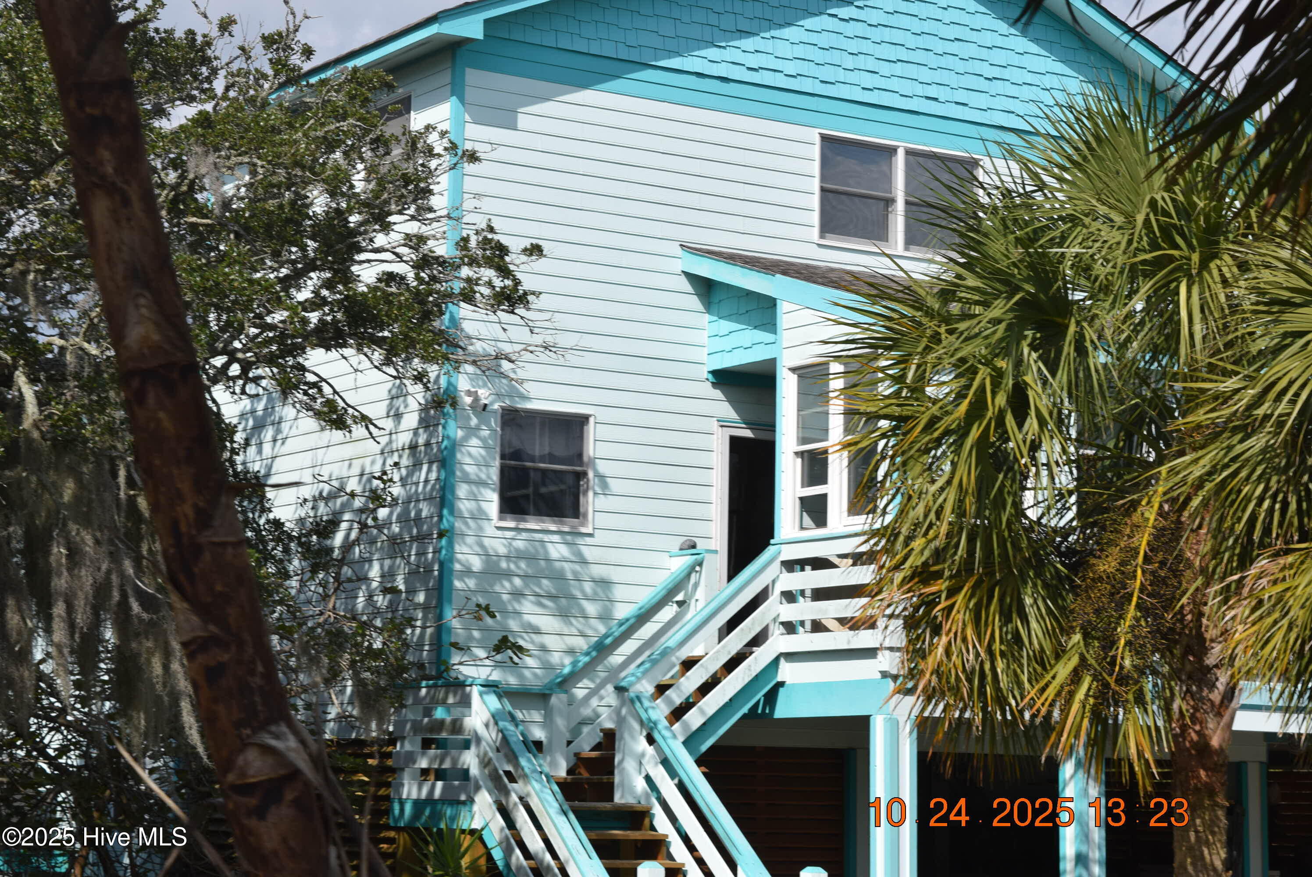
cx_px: 656
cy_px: 438
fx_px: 3009
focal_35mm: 82
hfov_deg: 24.6
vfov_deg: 16.6
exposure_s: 1/500
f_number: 11
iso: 200
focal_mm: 55
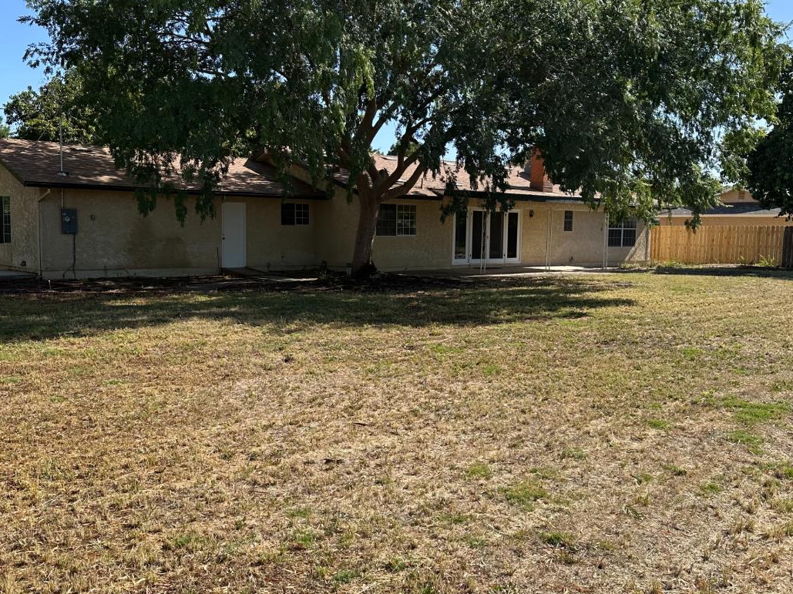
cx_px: 365
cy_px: 292
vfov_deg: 40.7
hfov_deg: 52.6
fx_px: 802
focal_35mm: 35
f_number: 1.78
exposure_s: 1/2525
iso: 80
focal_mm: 6.86
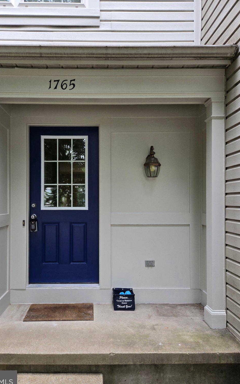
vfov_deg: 72.5
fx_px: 262
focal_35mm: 25
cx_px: 101
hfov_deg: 49.1
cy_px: 195
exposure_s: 1/180
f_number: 1.8
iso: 100
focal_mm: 5.4
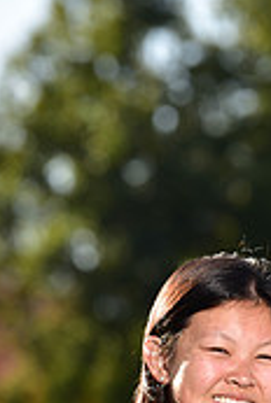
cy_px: 615
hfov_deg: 2.3
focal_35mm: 603
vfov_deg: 3.4
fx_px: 6781
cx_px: 223
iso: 80
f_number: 5.6
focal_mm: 180
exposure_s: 1/250
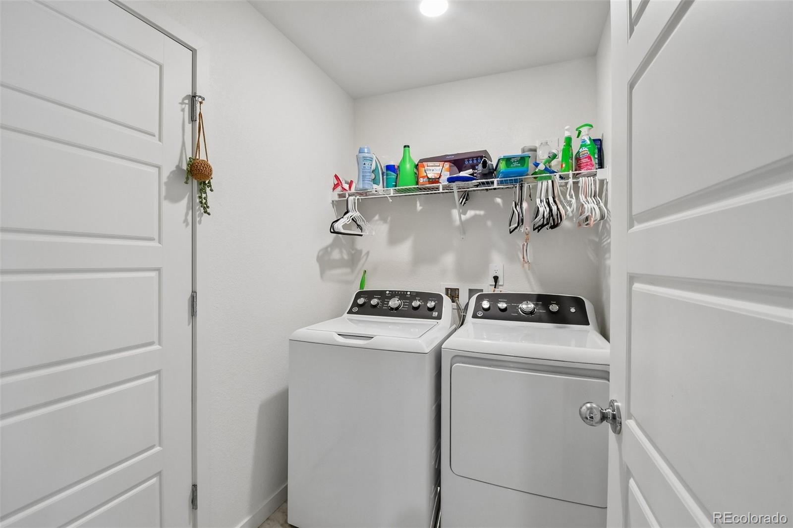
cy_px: 264
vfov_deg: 77.3
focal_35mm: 15
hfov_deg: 100.4
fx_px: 330
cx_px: 396
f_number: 11
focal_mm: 10
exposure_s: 1/8
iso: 400
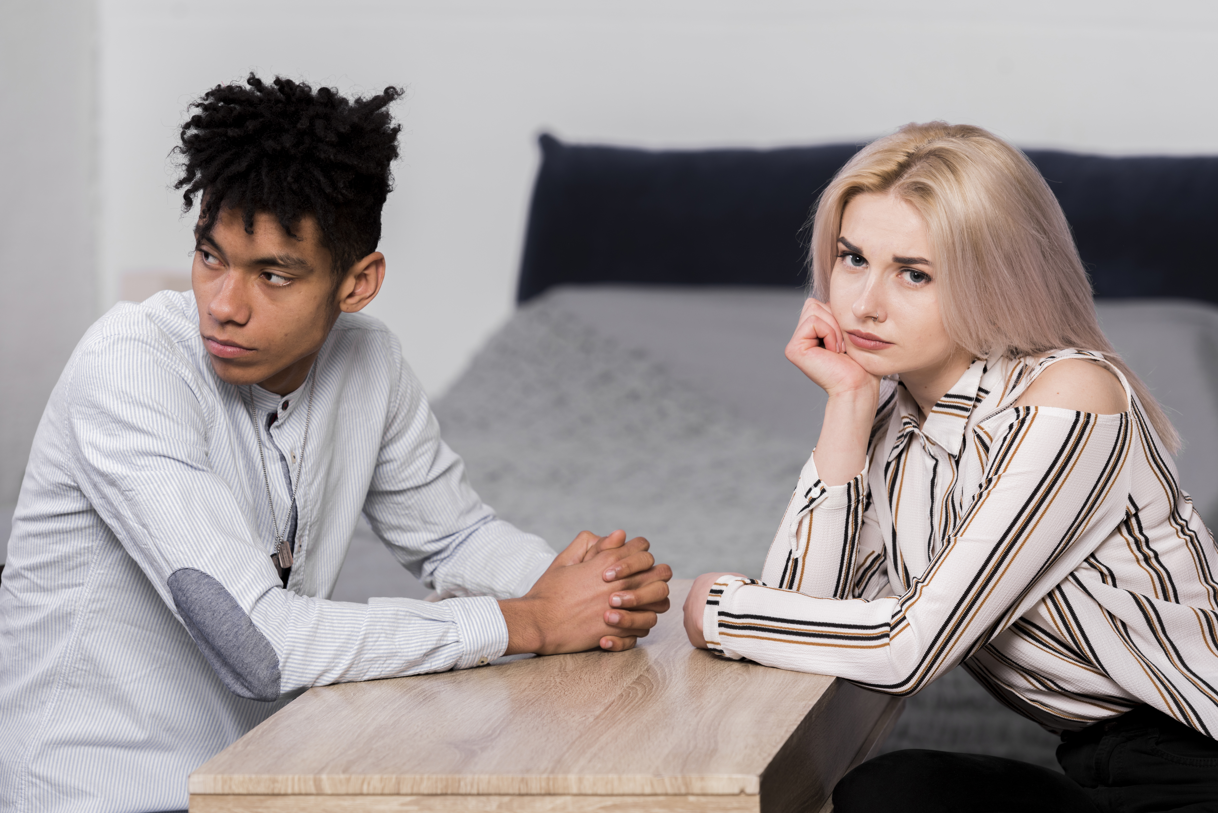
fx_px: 5076
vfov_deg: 9.2
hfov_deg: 13.7
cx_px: 609
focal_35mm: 150
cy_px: 406
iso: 80
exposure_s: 1/160
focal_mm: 150
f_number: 5
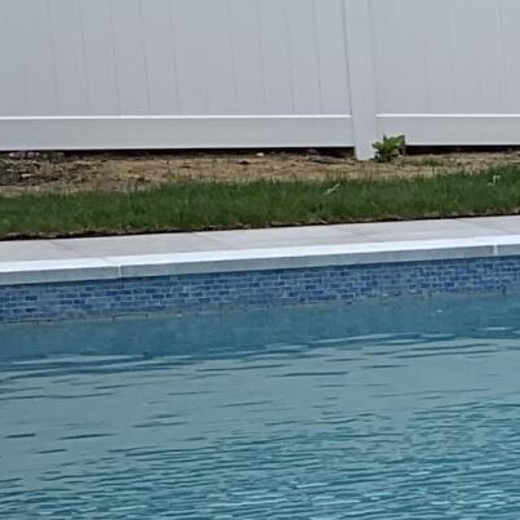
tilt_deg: -12.9
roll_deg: -1.3
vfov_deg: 10.1
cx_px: 1689
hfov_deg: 8.3
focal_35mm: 171
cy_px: 579
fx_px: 2906
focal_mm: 4.25
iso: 25
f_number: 1.8
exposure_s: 1/2364
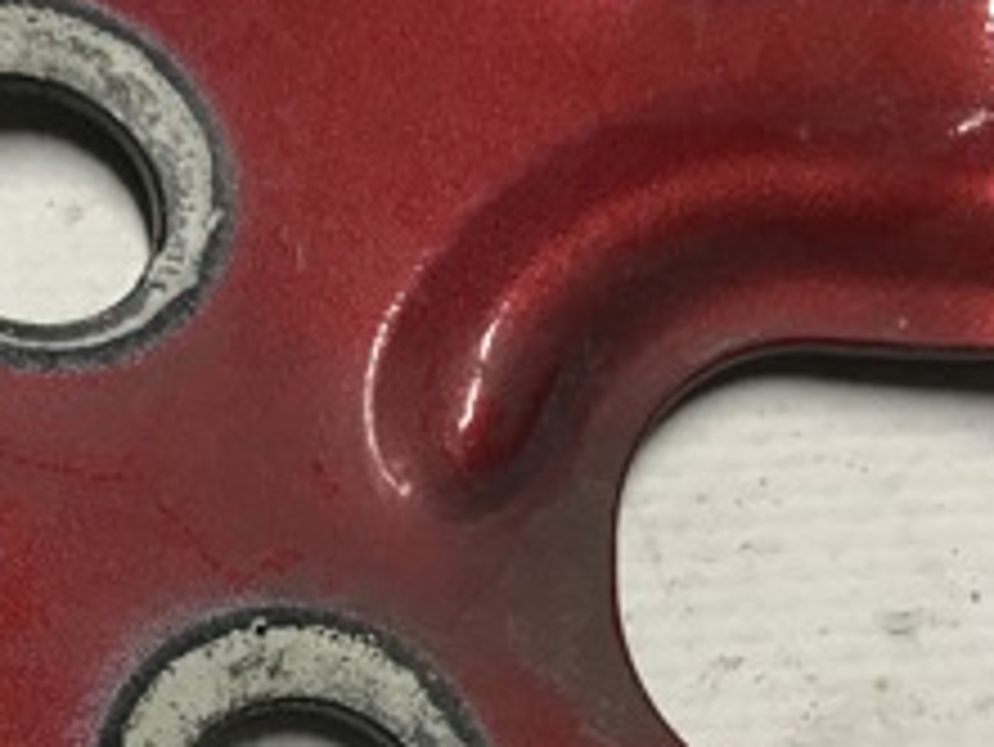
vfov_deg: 17.3
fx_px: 2327
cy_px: 938
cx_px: 153
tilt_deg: -76.5
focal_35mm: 81
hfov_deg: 23.6
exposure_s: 1/33
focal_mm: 3.99
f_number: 1.8
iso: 32
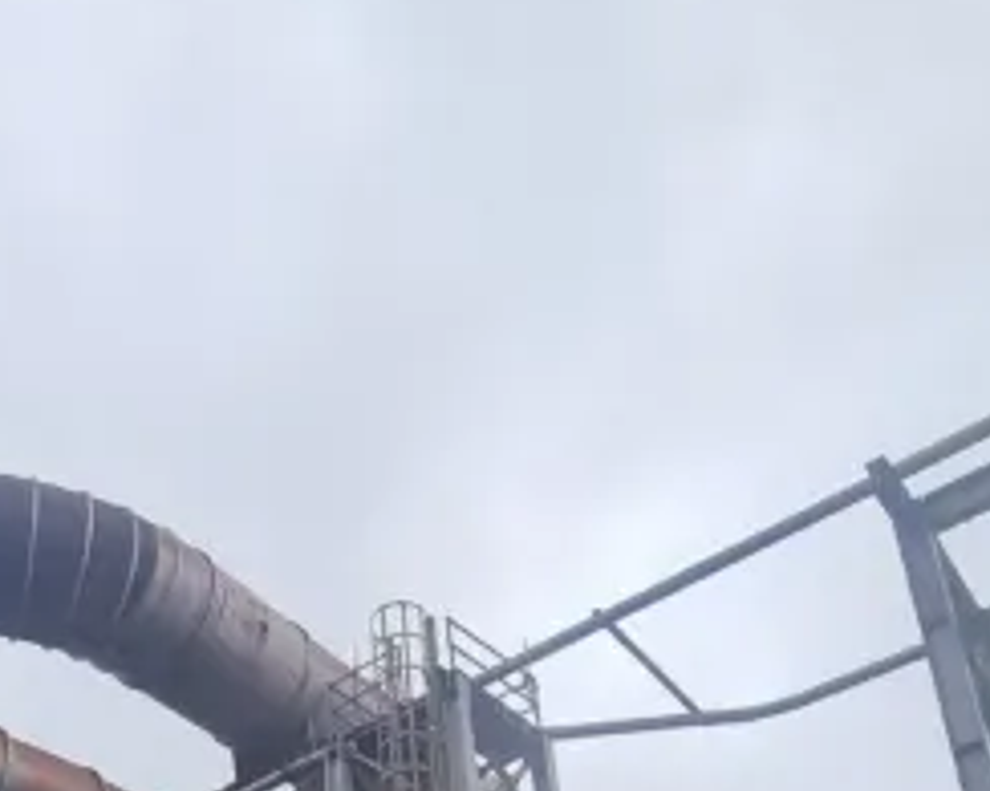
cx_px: 203
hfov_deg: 43.7
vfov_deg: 30.8
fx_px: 1172
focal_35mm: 40
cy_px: 978
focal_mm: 2.2
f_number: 2.2
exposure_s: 1/491
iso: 50
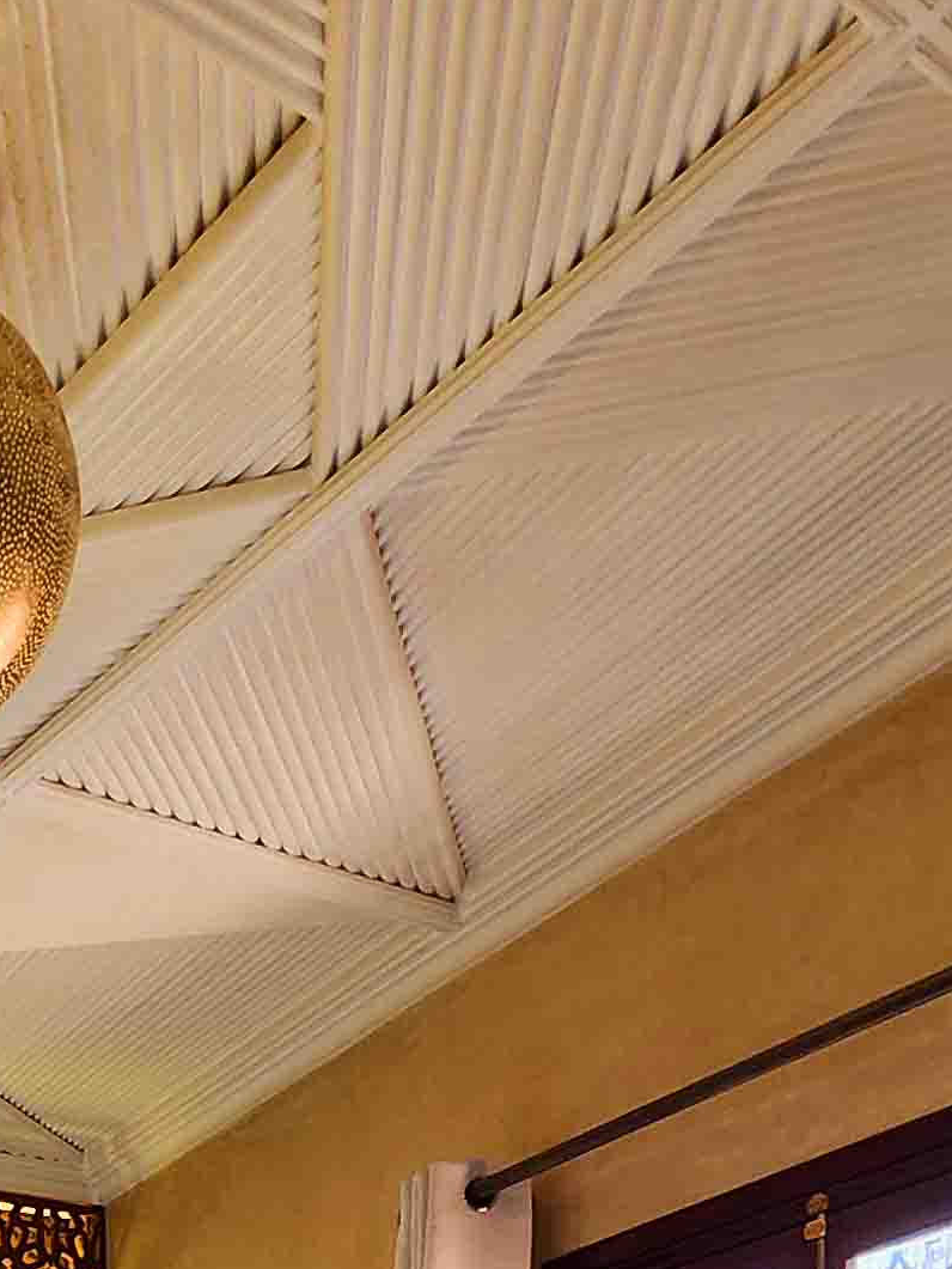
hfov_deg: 25.3
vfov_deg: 26.6
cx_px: -305
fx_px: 1796
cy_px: 1946
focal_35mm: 49
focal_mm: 2.2
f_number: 2.2
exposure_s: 1/50
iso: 200
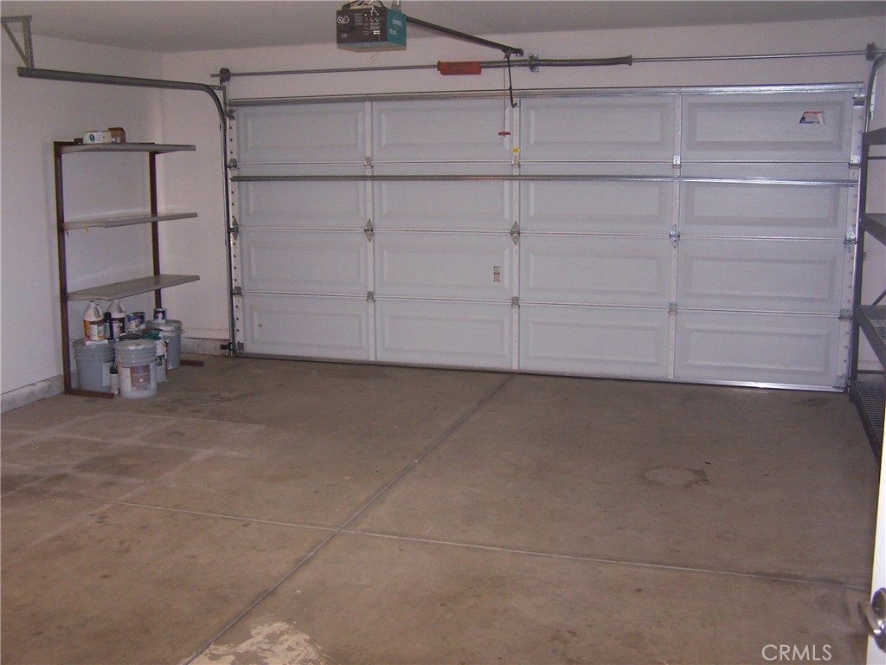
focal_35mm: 38
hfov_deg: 49.0
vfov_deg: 37.7
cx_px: 443
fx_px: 973
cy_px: 332
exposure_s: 1/60
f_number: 2.8
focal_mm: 6.3
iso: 140
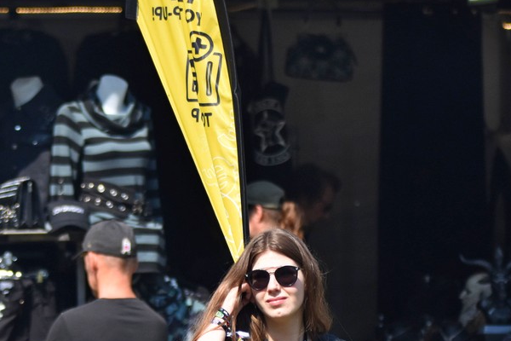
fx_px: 3662
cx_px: 169
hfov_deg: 8.0
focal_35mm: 258
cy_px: 243
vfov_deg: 5.3
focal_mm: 86
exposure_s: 1/8000
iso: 500
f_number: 2.8
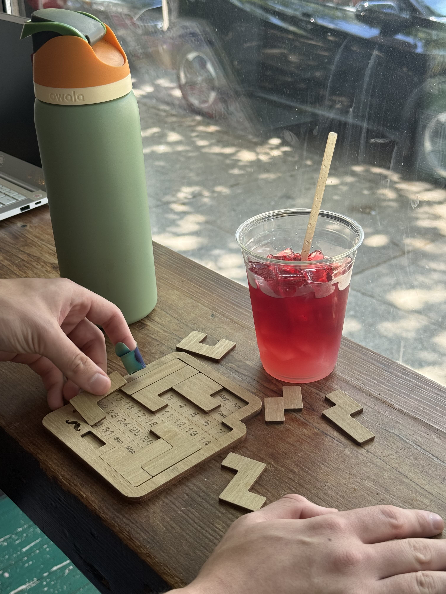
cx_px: 223
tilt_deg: -28.2
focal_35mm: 48
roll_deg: +0.5
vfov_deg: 39.7
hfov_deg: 30.3
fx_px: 825
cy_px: 297
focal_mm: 6.76
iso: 80
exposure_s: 1/255
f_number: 1.78
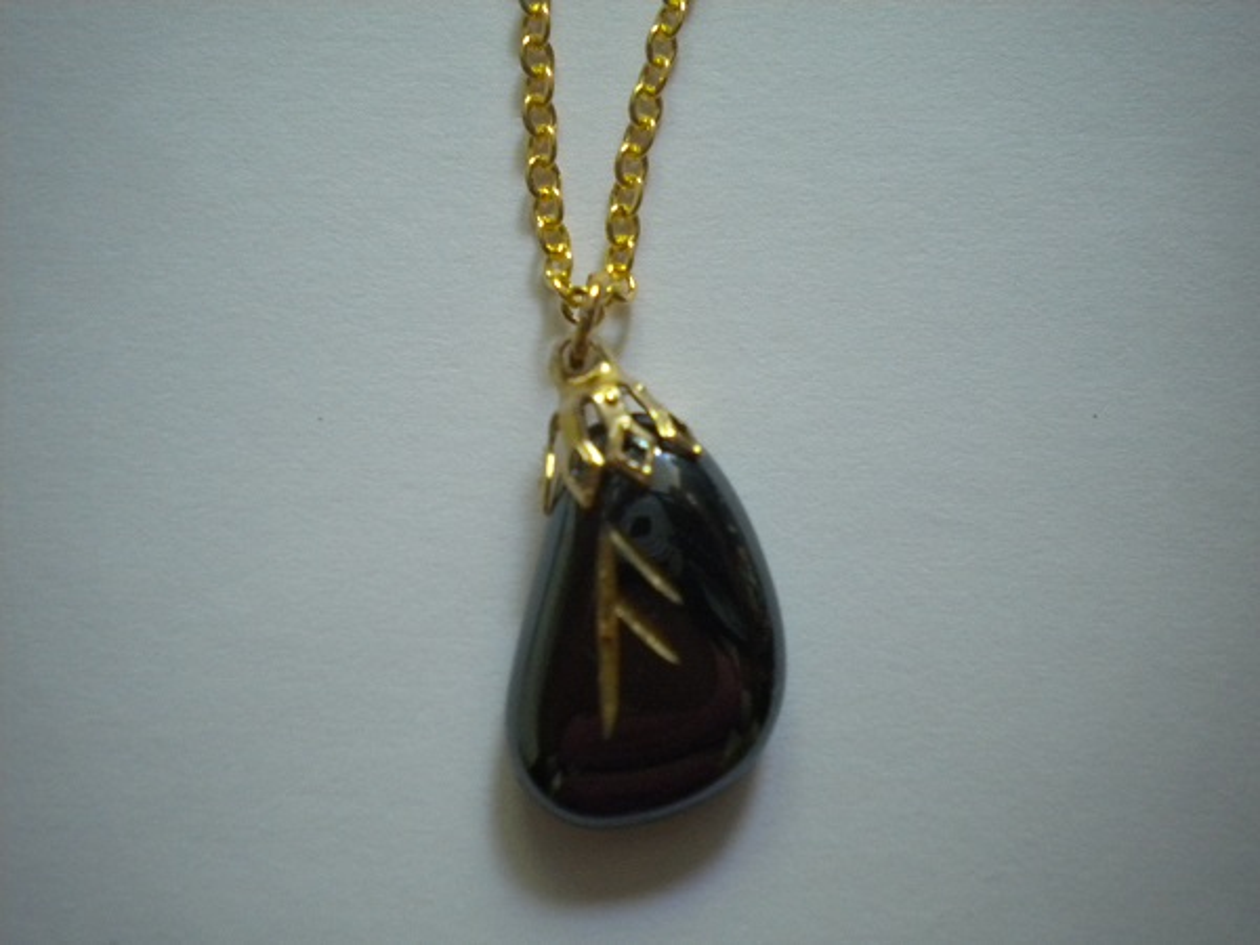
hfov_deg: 45.8
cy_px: 472
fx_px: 1492
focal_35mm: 41
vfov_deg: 35.1
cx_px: 630
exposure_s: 1/30
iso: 400
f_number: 3.5
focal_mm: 7.4
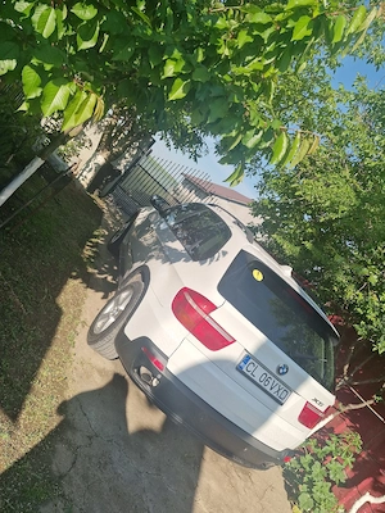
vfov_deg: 73.9
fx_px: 341
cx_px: 192
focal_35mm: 23
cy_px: 256
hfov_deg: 58.9
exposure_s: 1/1429
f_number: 1.8
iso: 50
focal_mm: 5.54
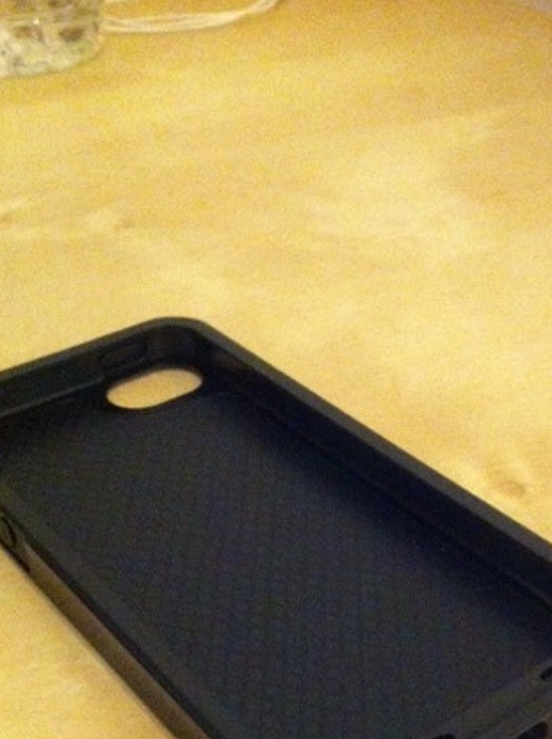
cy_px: 564
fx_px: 1151
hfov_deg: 27.0
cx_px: 301
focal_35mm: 54
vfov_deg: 34.7
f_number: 2.8
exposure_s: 1/15
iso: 1000
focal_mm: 3.85
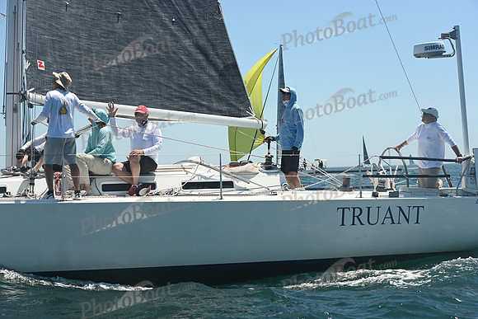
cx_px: 239
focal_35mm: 70
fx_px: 930
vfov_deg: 19.5
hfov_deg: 28.8
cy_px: 160
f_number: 7.1
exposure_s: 1/1000
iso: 320
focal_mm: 70
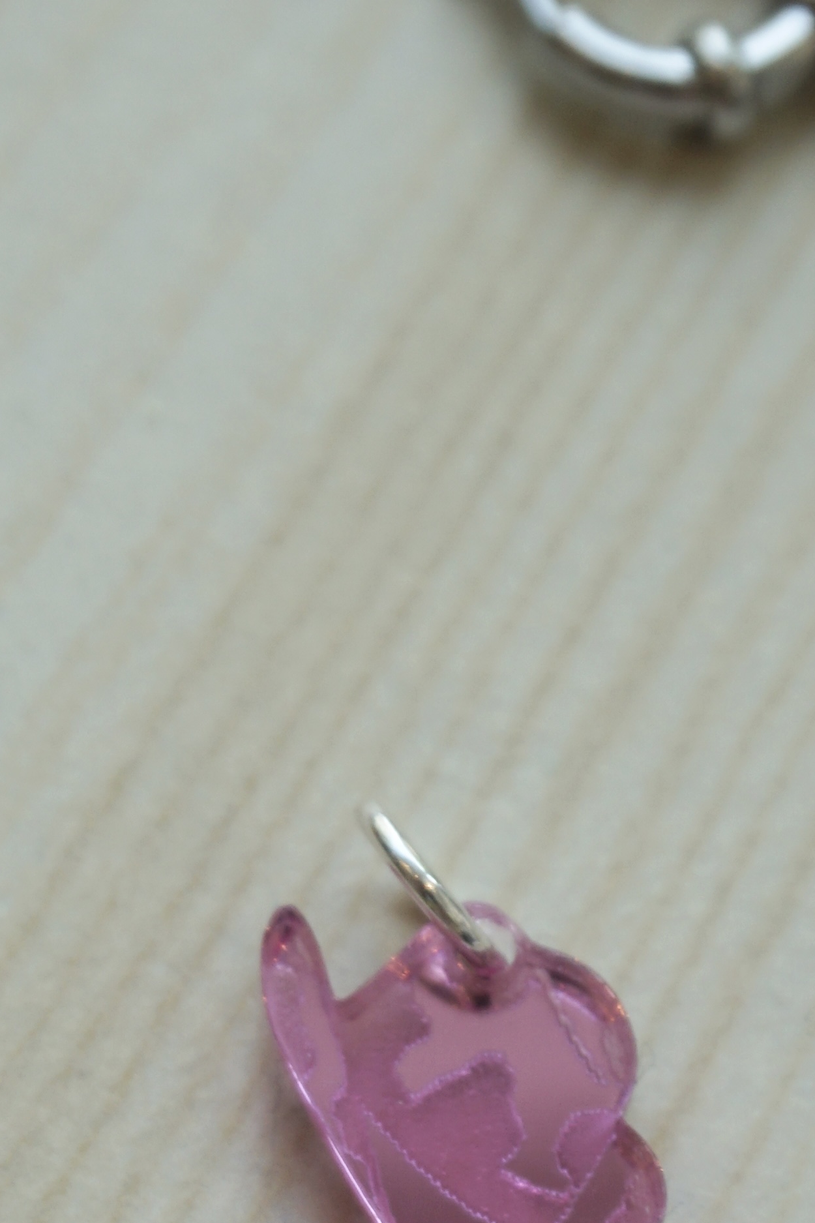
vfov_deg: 15.6
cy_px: 1111
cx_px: 235
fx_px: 4401
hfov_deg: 10.6
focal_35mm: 130
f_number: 5.6
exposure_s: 1/80
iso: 100
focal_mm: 27
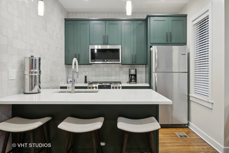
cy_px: 76
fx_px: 159
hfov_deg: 71.6
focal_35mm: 25
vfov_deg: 51.2
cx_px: 114
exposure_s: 1/1.67
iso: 100
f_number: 11
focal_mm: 16.9
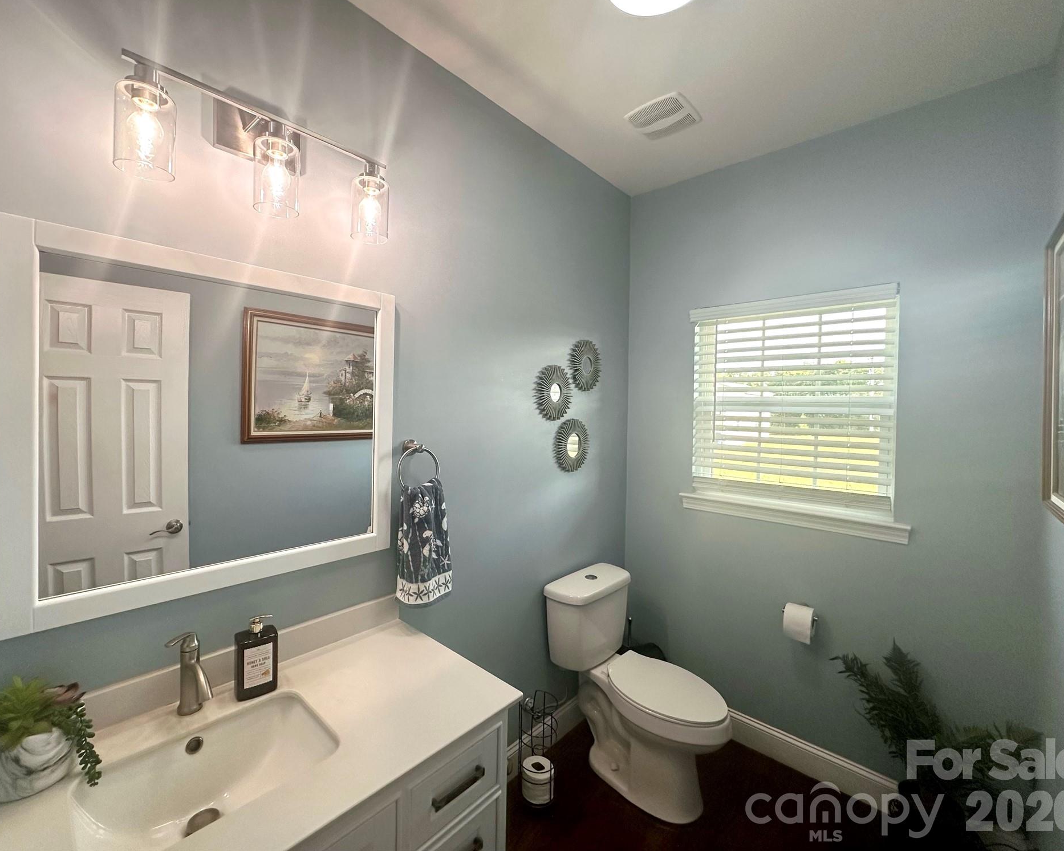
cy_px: 414
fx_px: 472
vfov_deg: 84.0
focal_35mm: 15
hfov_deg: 96.7
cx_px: 505
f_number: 2.2
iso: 160
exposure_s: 1/120
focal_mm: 2.22
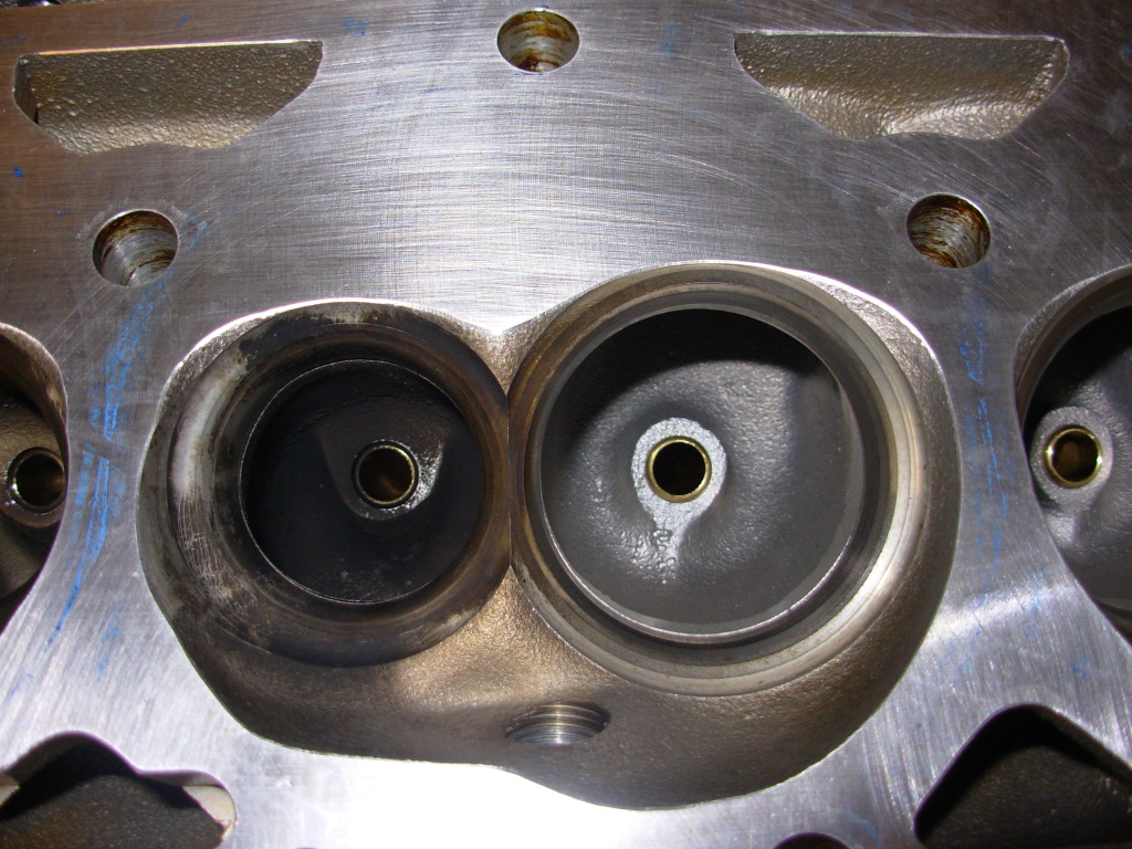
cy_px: 424
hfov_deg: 49.0
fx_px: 1243
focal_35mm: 38
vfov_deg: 37.7
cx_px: 566
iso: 50
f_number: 2.9
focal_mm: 6.3
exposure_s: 1/32
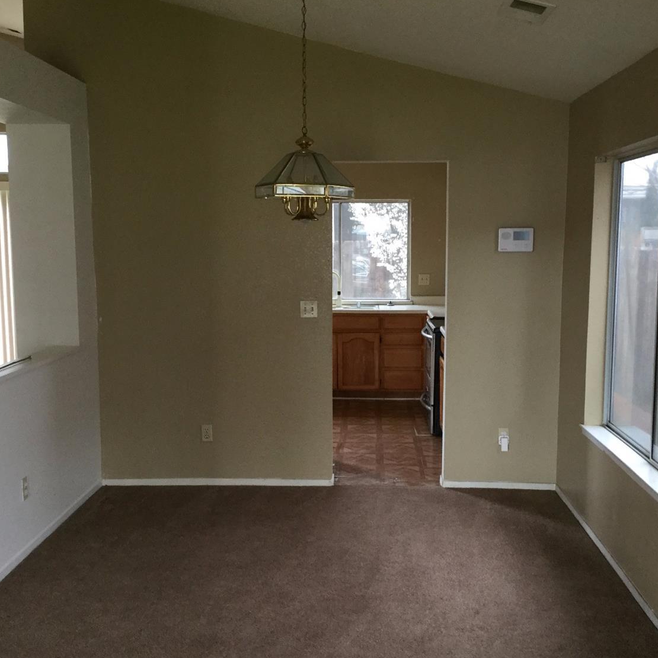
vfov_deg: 44.9
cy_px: 327
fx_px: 796
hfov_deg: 44.9
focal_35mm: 37
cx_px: 340
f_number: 2.4
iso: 80
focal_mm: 3.3
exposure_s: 1/30
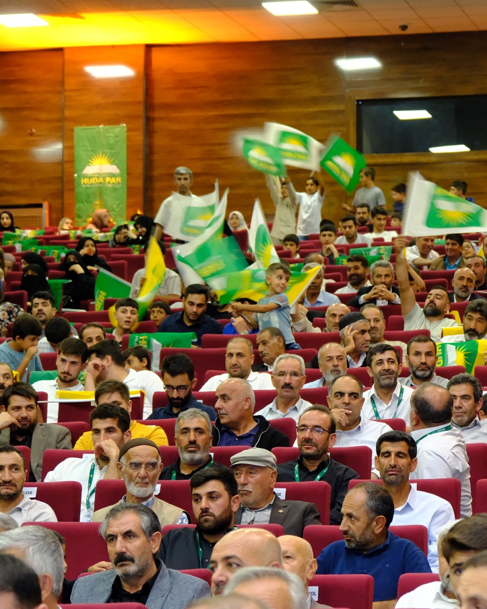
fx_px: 2018
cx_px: 443
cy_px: 306
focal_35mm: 112
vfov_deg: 17.2
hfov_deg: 13.6
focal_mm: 52.4
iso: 4000
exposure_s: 1/40
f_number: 4
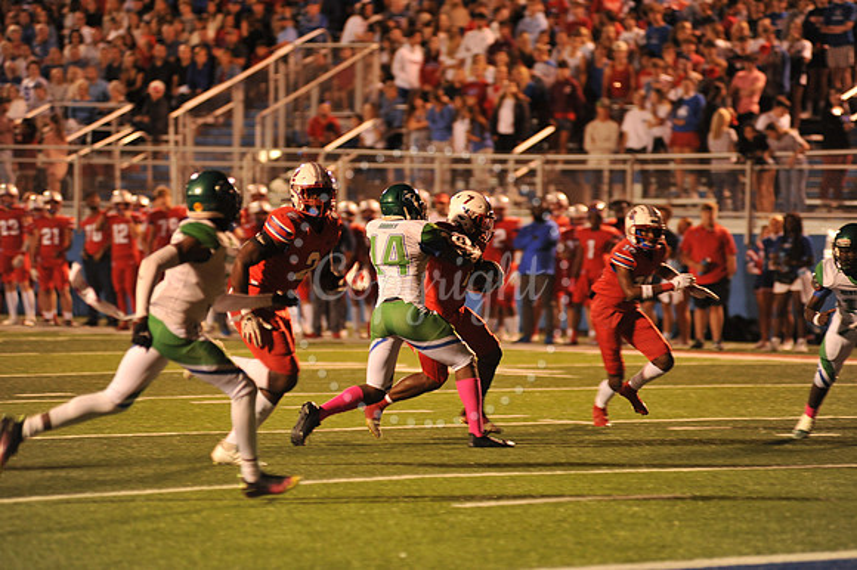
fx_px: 4758
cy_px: 285
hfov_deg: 10.3
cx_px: 428
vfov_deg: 6.9
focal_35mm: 200
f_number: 2.8
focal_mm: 200
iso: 2000
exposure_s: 1/200
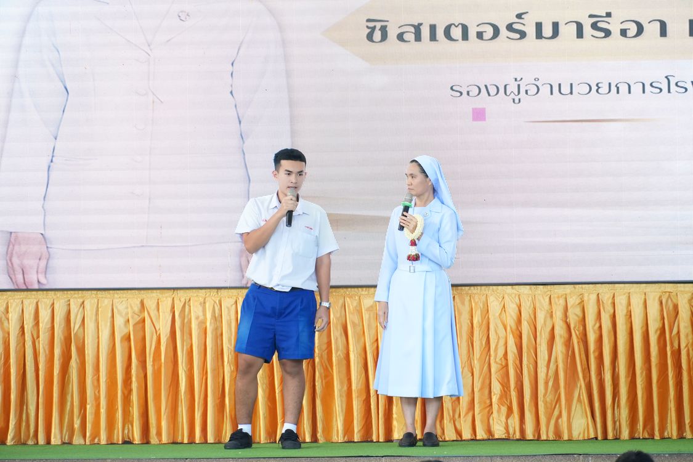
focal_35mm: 202
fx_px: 3898
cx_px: 346
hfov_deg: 10.2
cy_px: 231
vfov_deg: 6.8
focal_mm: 135
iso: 1250
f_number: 5.6
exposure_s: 1/100
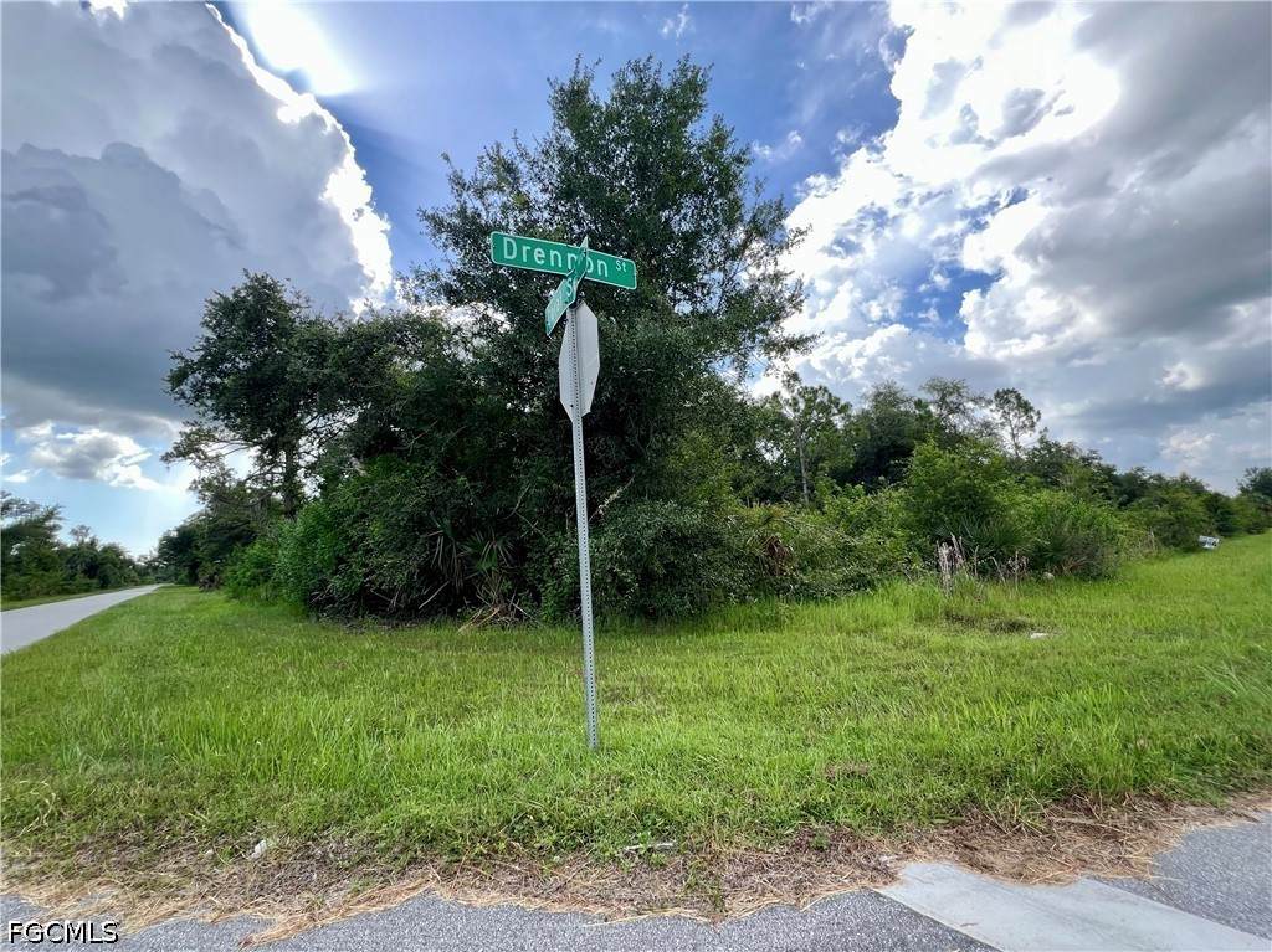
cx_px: 636
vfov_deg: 89.9
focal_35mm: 13
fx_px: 477
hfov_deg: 106.2
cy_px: 476
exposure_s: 1/364
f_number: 1.8
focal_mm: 1.57
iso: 32
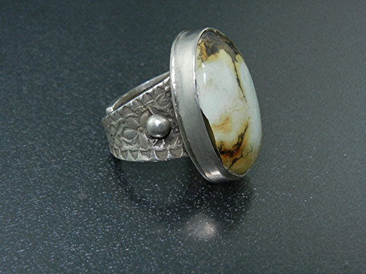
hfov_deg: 32.7
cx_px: 183
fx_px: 624
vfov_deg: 24.8
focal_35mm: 59
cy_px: 137
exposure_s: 1/30
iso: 538
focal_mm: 10.6
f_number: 8
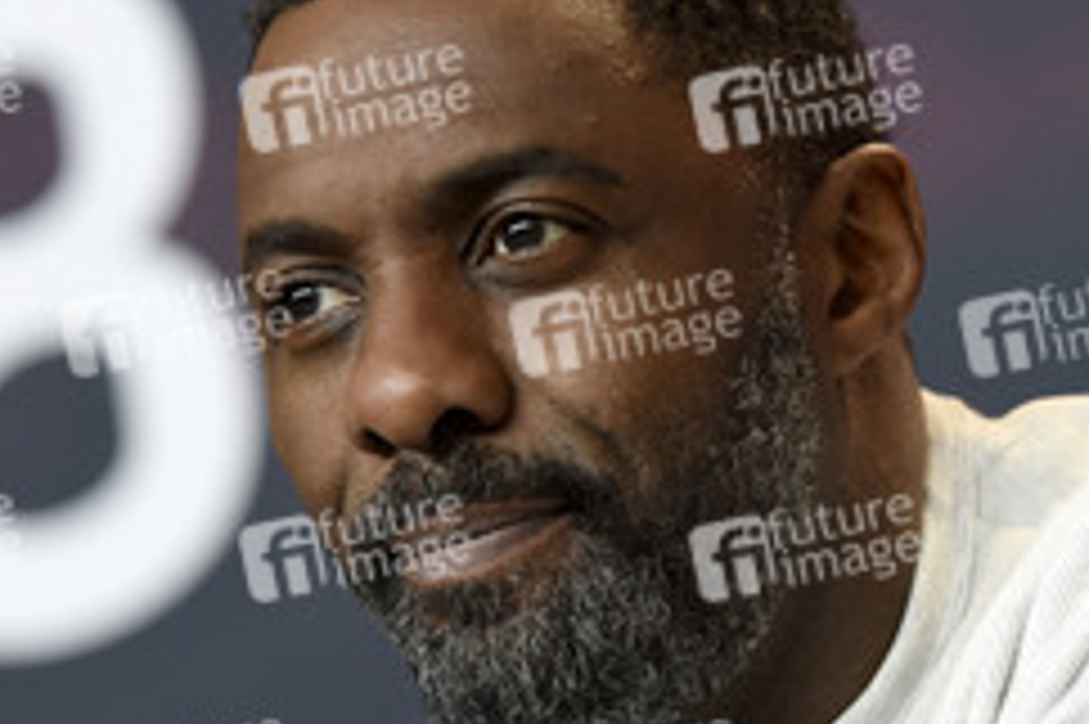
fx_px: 10973
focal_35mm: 363
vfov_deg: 3.8
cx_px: 686
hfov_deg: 5.7
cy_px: 436
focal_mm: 130
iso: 640
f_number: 3.5
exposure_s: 1/250
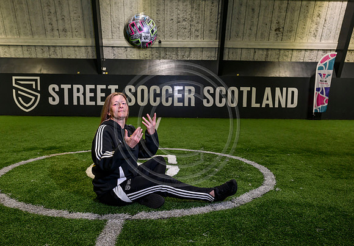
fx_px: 304
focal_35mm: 31
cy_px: 128
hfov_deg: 60.4
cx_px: 173
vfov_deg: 44.0
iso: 2000
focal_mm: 28.5
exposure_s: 1/125
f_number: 5.6
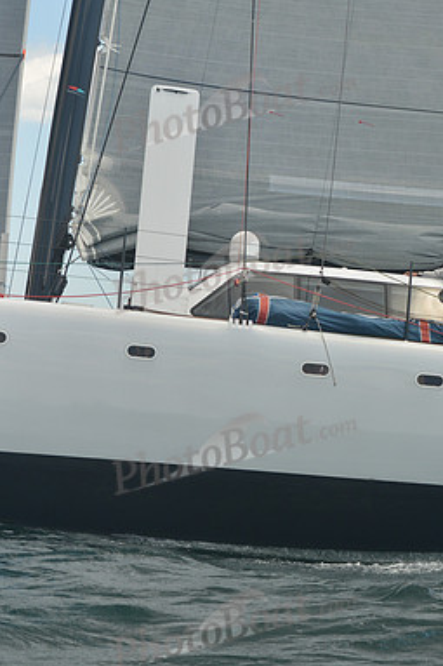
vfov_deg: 19.3
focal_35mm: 106
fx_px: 1958
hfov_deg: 12.7
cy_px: 335
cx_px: 448
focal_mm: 70
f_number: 4.5
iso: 400
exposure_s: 1/800
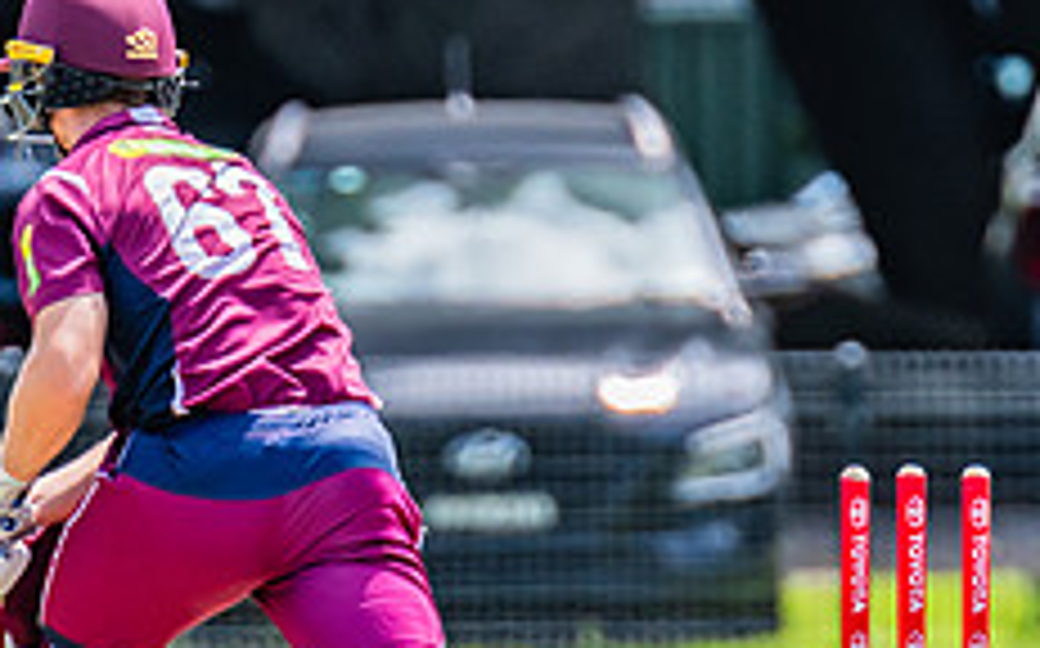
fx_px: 51349
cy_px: 329
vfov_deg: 0.7
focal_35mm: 1813
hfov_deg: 1.2
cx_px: 552
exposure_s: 1/1250
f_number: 8
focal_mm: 600
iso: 800
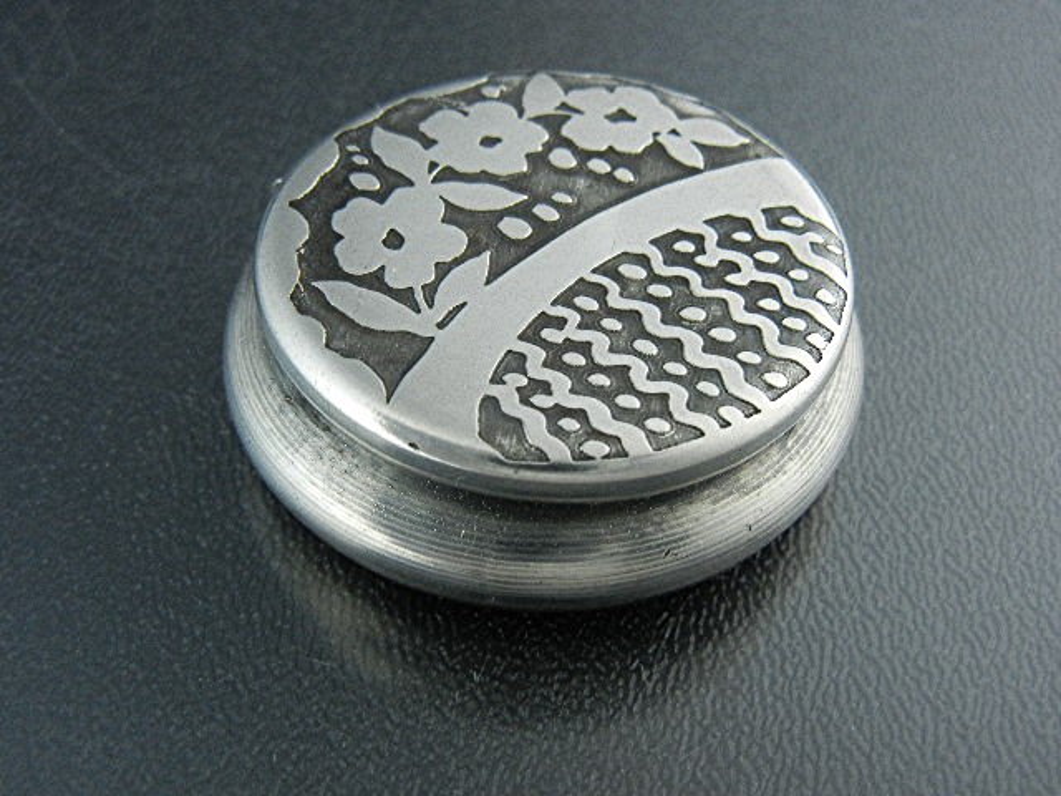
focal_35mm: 59
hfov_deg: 32.7
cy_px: 398
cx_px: 530
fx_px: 1808
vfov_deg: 24.8
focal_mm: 10.6
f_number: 4
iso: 400
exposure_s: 1/15.2
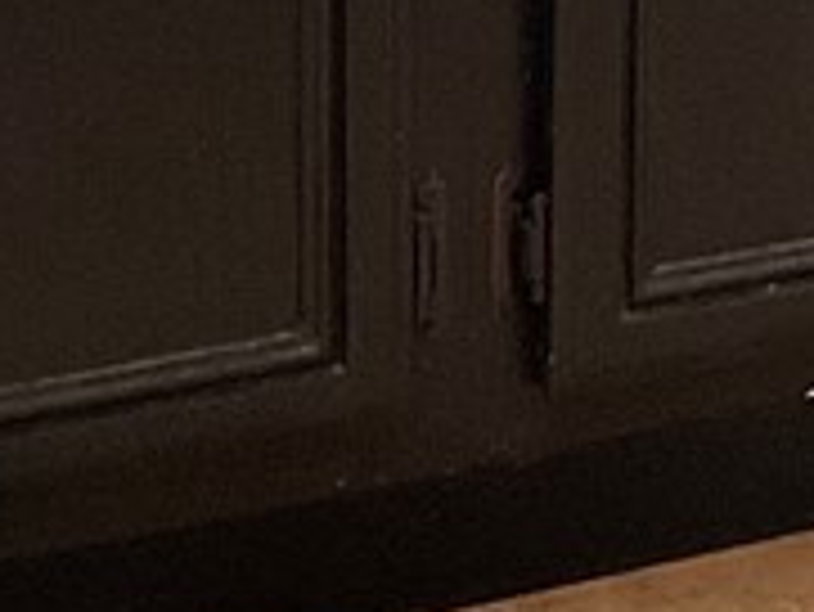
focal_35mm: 164
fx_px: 3859
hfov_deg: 11.4
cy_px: -918
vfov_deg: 8.2
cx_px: 1345
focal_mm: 3
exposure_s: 1/60
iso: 125
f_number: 1.8
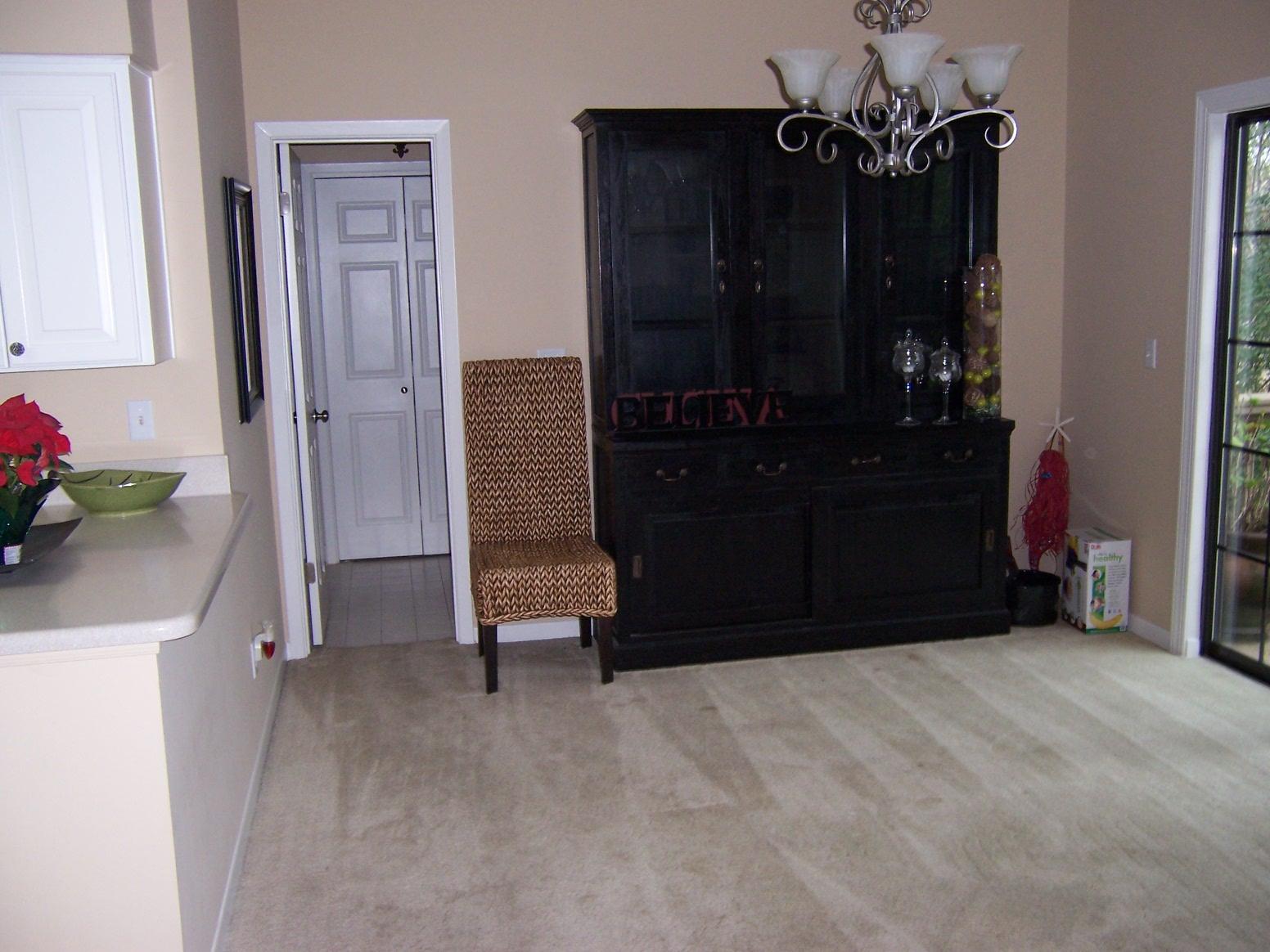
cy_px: 476
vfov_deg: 42.9
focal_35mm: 33
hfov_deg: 55.4
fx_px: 1211
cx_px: 635
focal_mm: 5.5
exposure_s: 1/60
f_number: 2.8
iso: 140
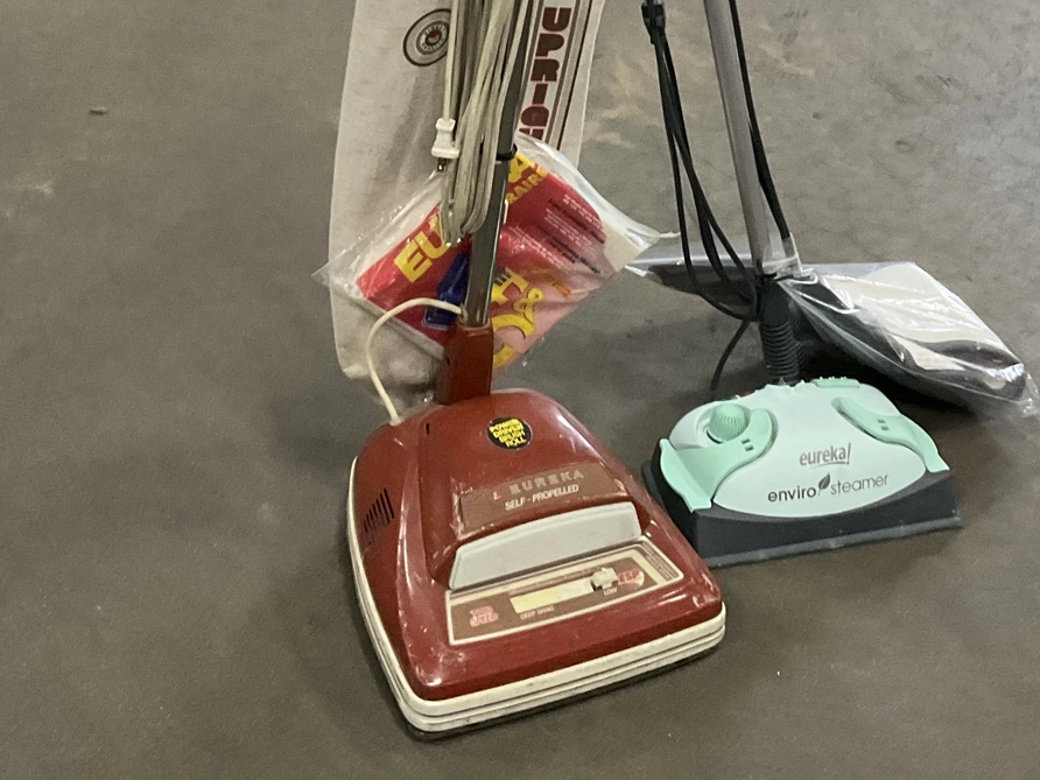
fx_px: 1953
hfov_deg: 29.8
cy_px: 20
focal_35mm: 65
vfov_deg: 21.9
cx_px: 564
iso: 200
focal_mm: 3
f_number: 1.8
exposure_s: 1/60
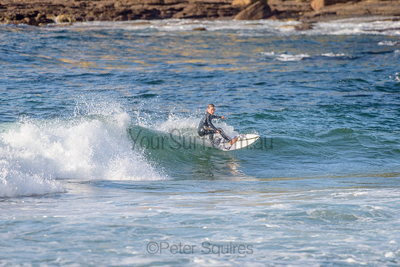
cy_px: 137
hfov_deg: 3.4
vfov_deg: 2.2
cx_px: 205
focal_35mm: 613
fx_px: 6812
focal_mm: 500
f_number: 5.6
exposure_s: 1/1250
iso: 250
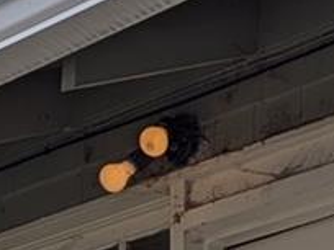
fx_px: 1631
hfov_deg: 11.6
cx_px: 327
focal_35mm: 169
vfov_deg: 7.9
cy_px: 667
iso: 13
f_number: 1.68
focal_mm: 6.9
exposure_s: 1/907
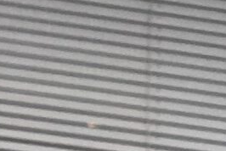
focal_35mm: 260
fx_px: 1634
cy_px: 1000
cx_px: -471
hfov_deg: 7.0
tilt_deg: +4.2
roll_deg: -3.0
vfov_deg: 4.0
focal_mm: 4.25
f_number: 1.8
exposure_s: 1/121
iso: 125
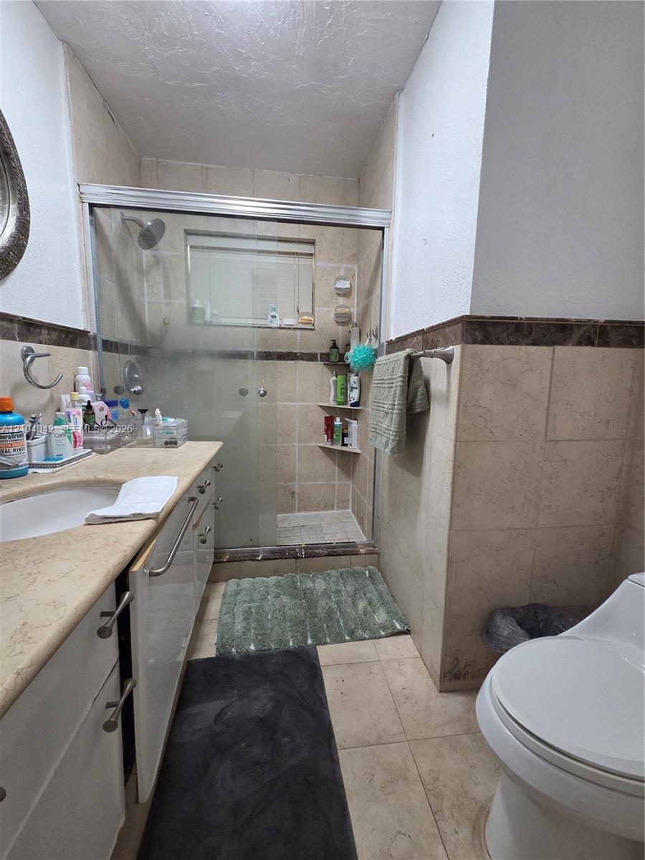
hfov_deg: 89.9
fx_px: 323
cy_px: 430
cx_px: 322
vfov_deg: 106.2
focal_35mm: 13
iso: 320
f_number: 2.2
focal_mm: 2.2
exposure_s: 1/60
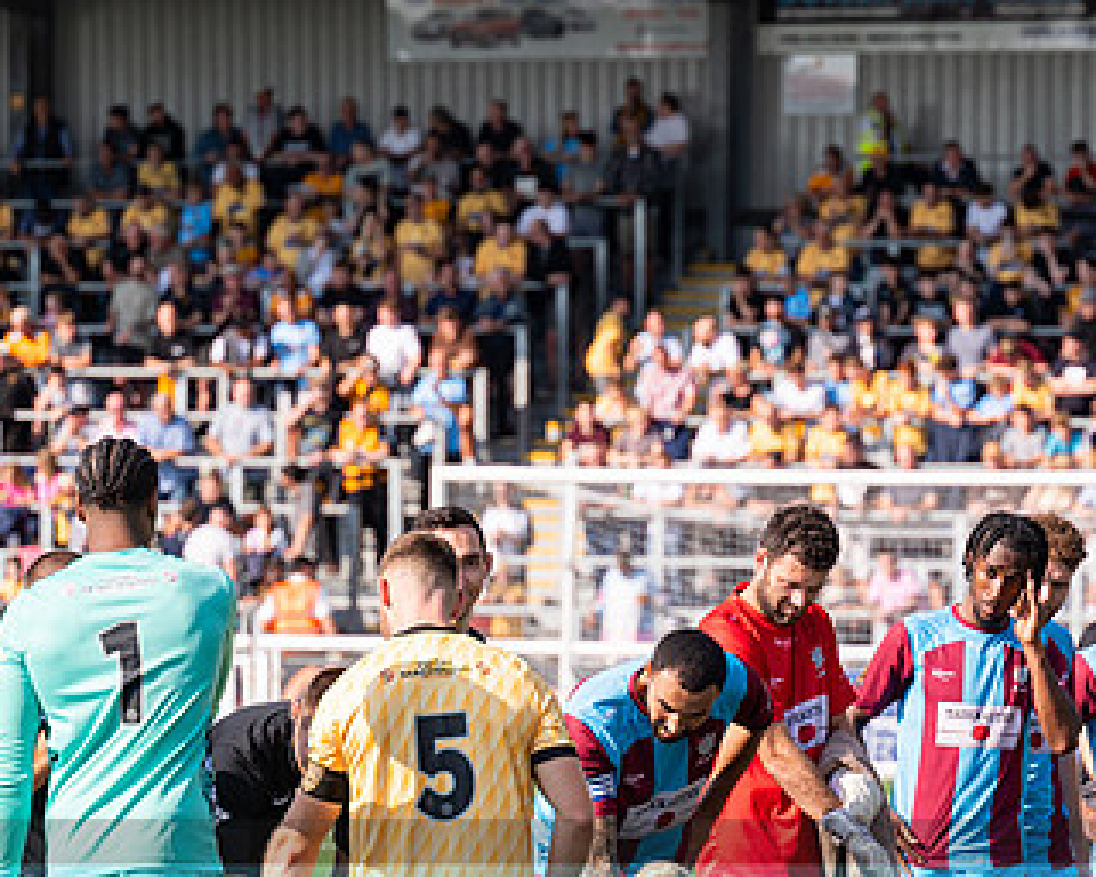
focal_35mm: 277
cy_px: 695
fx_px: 8985
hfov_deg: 7.0
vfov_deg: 5.6
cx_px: 900
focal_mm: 140
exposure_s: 1/1600
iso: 200
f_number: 4
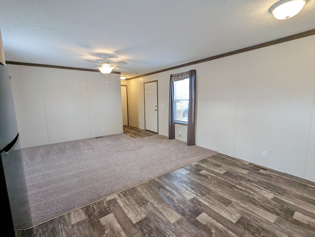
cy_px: 118
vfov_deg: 78.2
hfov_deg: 94.4
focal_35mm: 16
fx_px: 146
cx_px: 158
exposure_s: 1/120
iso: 142
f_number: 2.2
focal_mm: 2.35
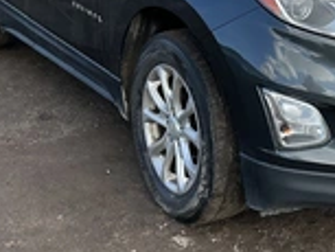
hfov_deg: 26.2
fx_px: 707
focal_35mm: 73
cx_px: 267
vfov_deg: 19.6
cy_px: 2
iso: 25
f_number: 1.8
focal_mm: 3
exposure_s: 1/606
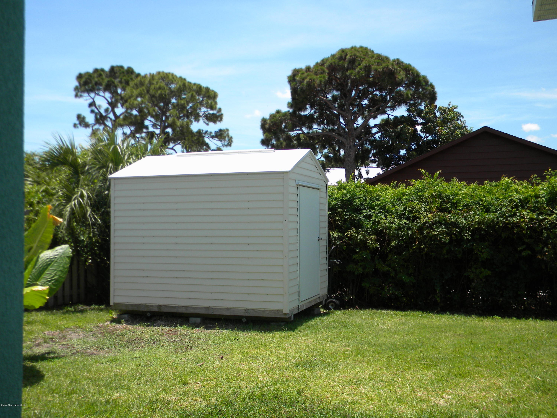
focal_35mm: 36
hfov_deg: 51.4
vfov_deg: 39.7
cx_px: 278
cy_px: 209
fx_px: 579
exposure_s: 1/675
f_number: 3.7
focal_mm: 6.4
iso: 80
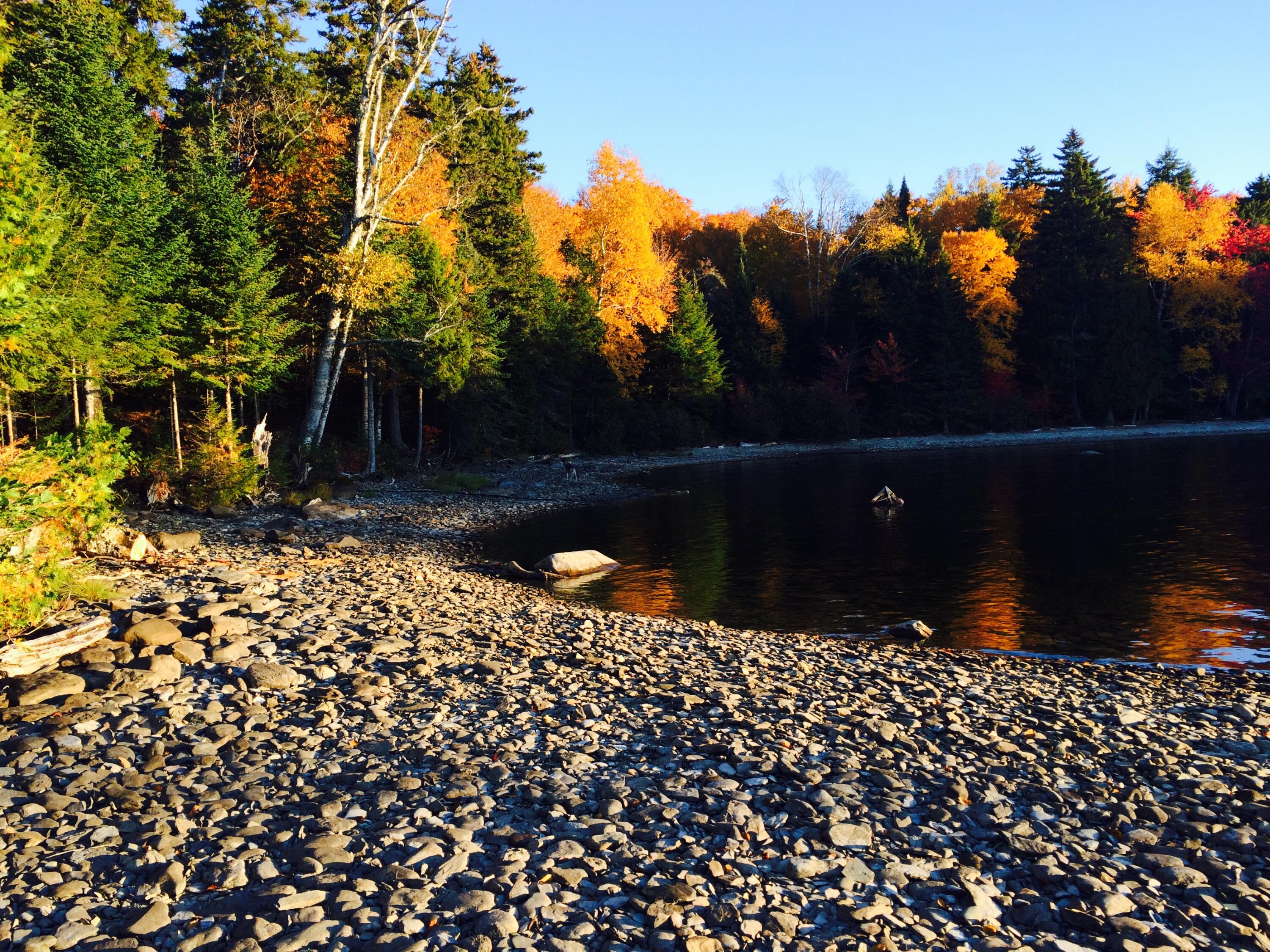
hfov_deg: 61.7
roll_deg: +3.0
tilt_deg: -4.3
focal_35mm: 29
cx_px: 635
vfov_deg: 48.2
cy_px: 476
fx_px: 1064
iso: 32
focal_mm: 4.15
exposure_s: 1/311
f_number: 2.2
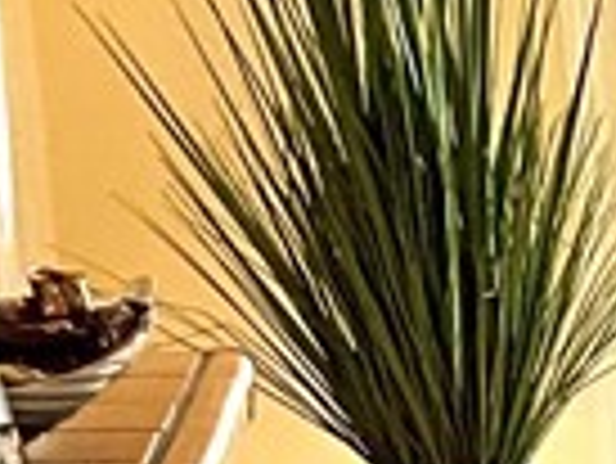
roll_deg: -1.9
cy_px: 851
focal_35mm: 217
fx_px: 3865
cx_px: 2077
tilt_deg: -14.5
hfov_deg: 7.5
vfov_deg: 6.7
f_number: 1.8
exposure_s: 1/586
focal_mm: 3
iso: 25
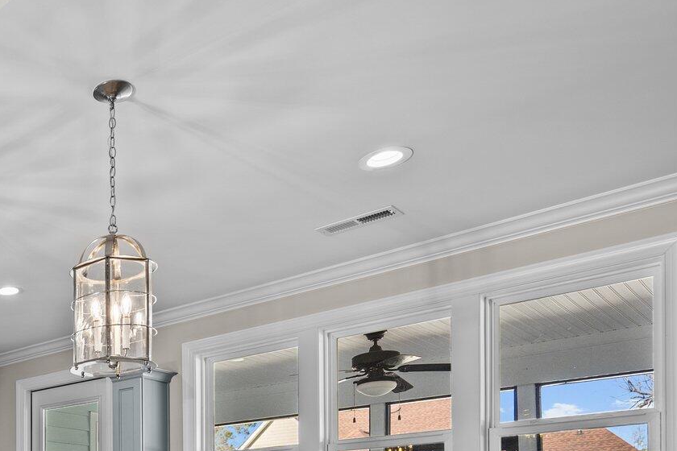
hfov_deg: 40.2
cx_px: -68
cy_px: 546
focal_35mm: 39
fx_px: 733
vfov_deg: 29.3
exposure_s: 1/10
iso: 250
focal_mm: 16
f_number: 4
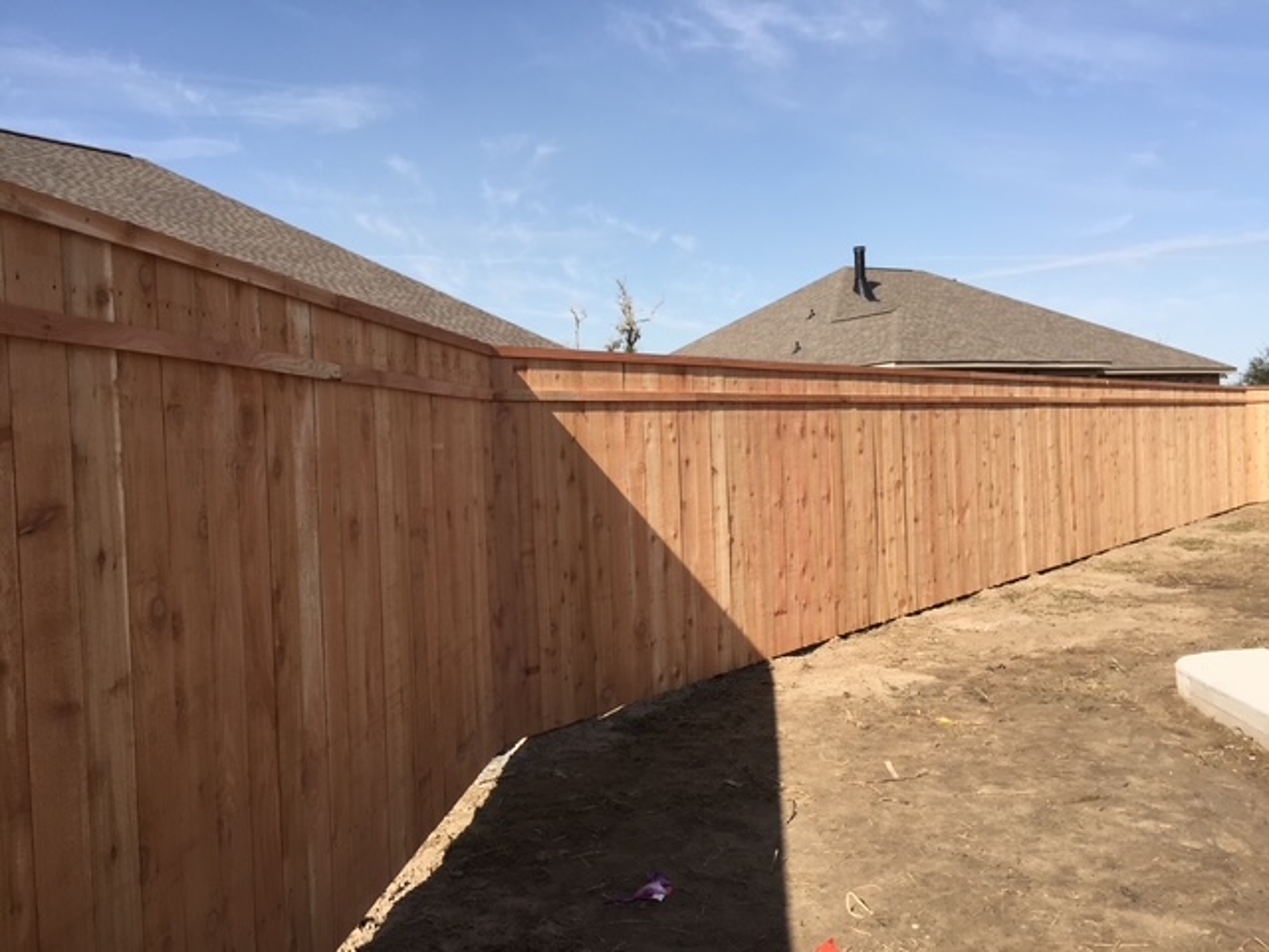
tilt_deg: -0.7
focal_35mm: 29
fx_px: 1063
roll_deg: +2.6
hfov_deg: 61.7
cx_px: 634
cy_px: 476
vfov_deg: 48.2
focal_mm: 4.15
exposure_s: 1/1721
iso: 32
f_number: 2.2
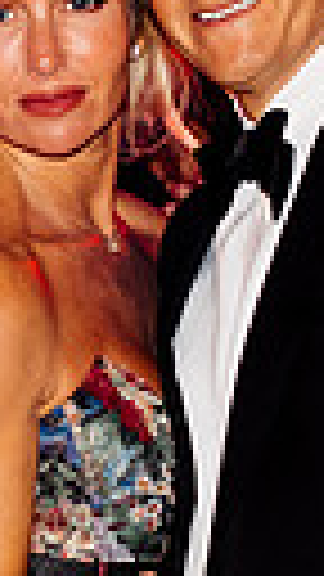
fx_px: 2535
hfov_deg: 7.3
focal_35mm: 166
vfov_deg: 13.0
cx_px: -36
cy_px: 232
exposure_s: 1/200
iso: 1000
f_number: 2.8
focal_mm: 35
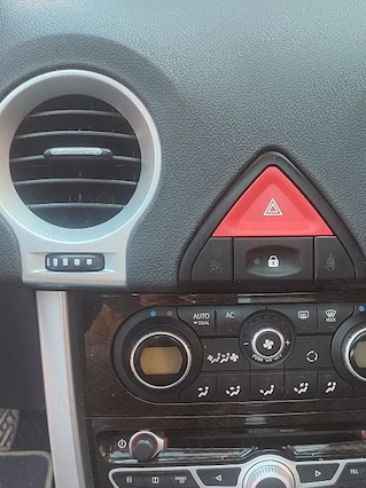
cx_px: 264
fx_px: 663
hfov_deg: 30.4
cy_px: 273
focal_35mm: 47
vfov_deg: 40.4
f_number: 1.9
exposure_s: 1/33
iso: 78
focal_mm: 6.04
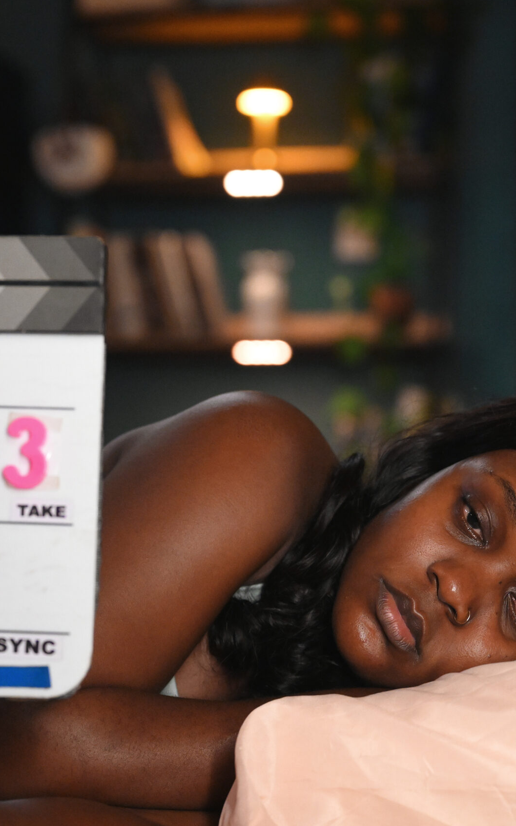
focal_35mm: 108
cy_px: 414
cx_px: 179
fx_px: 2430
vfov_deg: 19.3
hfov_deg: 12.1
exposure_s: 1/100
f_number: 3.5
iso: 5000
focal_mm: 70
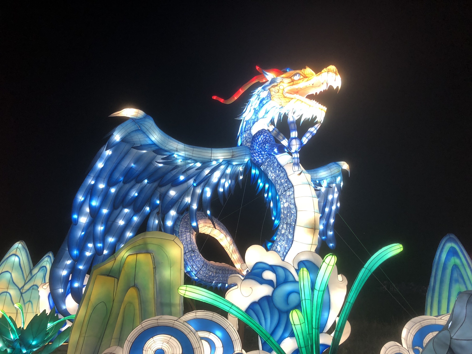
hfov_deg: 63.4
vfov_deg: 49.7
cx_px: 236
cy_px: 177
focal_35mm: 28
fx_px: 382
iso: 40
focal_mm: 4
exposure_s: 1/17
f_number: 1.8
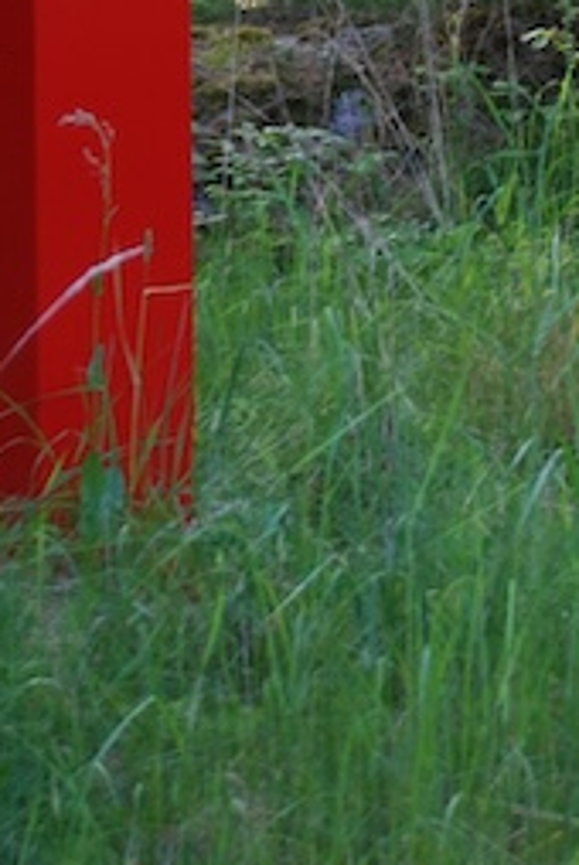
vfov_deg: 12.6
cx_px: 380
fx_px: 3849
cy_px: -39
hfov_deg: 8.6
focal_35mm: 160
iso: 200
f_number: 4.8
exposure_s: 1/40
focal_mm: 32
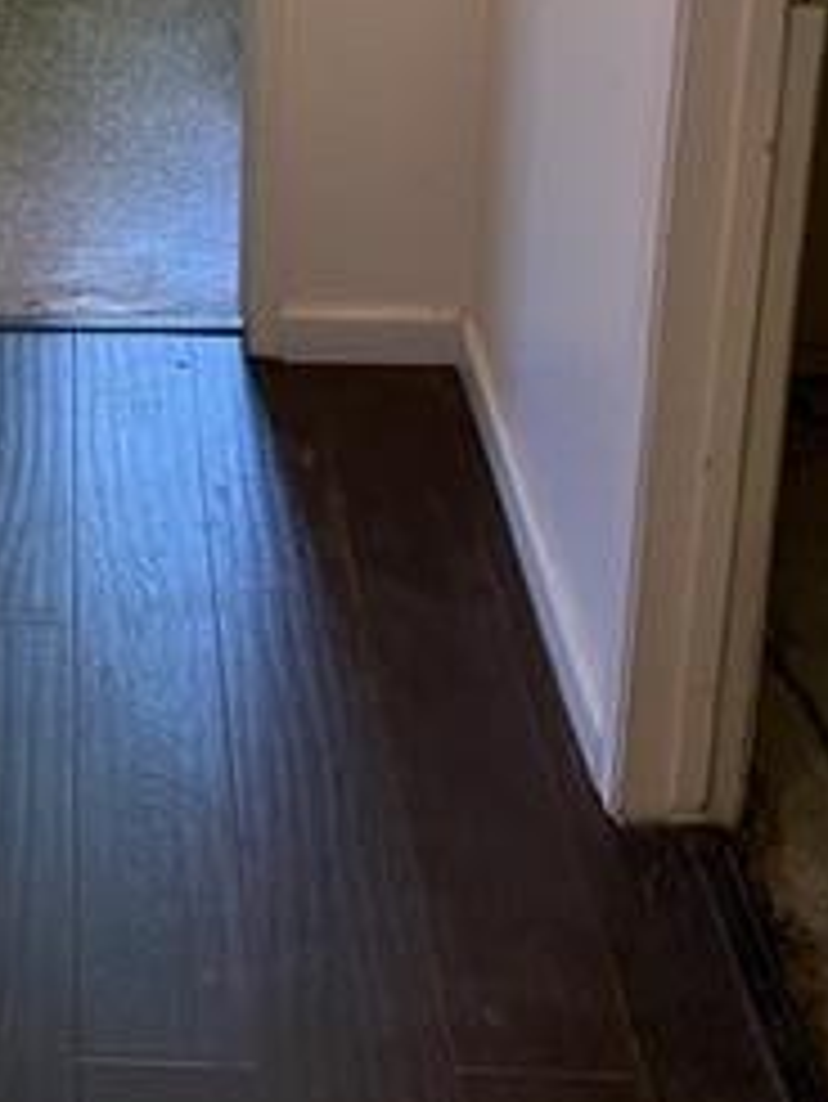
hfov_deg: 20.7
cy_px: -198
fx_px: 2167
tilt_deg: -18.3
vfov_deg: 25.8
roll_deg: +0.2
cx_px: -50
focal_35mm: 68
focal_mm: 5.7
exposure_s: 1/60
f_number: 1.5
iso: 160
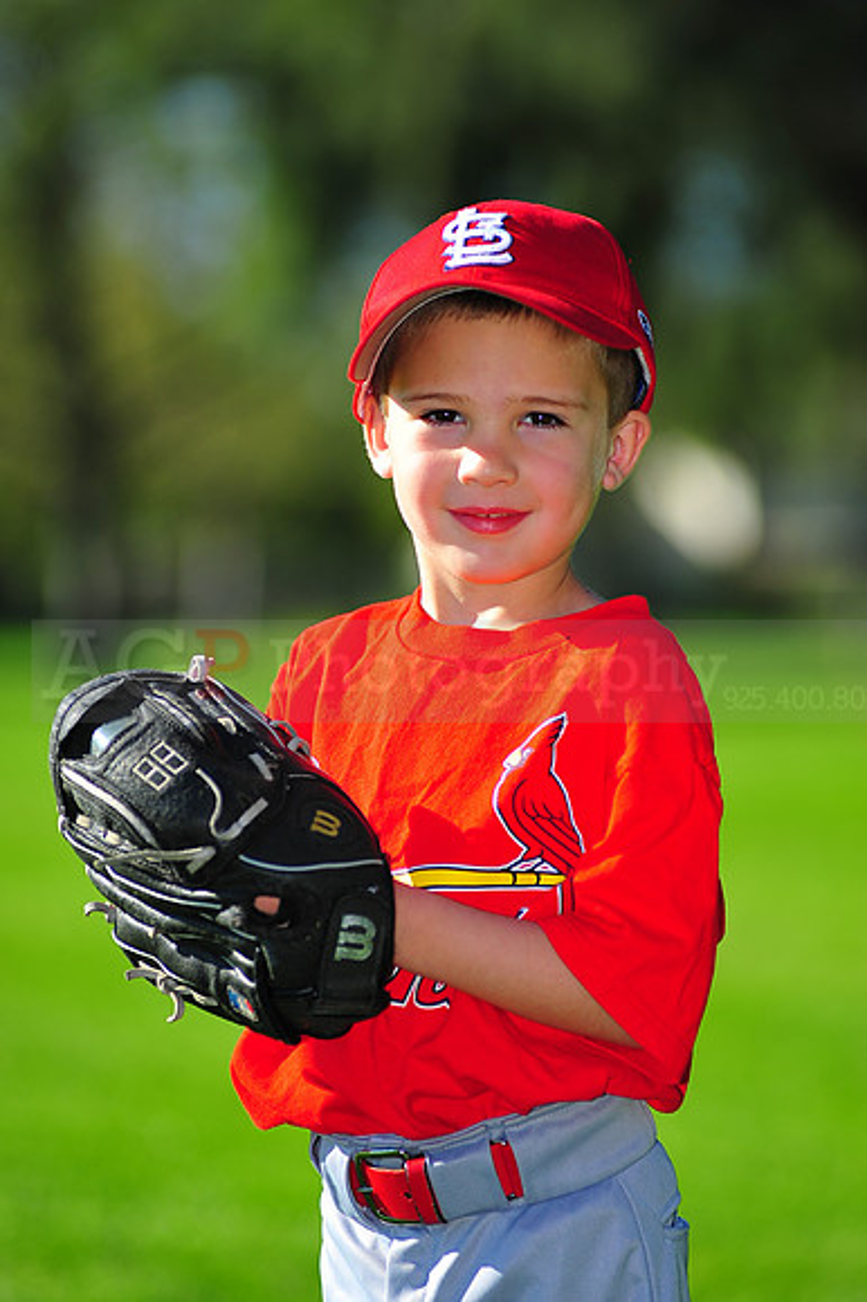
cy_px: 651
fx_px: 6510
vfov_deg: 11.4
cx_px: 434
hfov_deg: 7.6
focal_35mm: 180
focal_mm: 180
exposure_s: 1/1250
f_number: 4
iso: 200
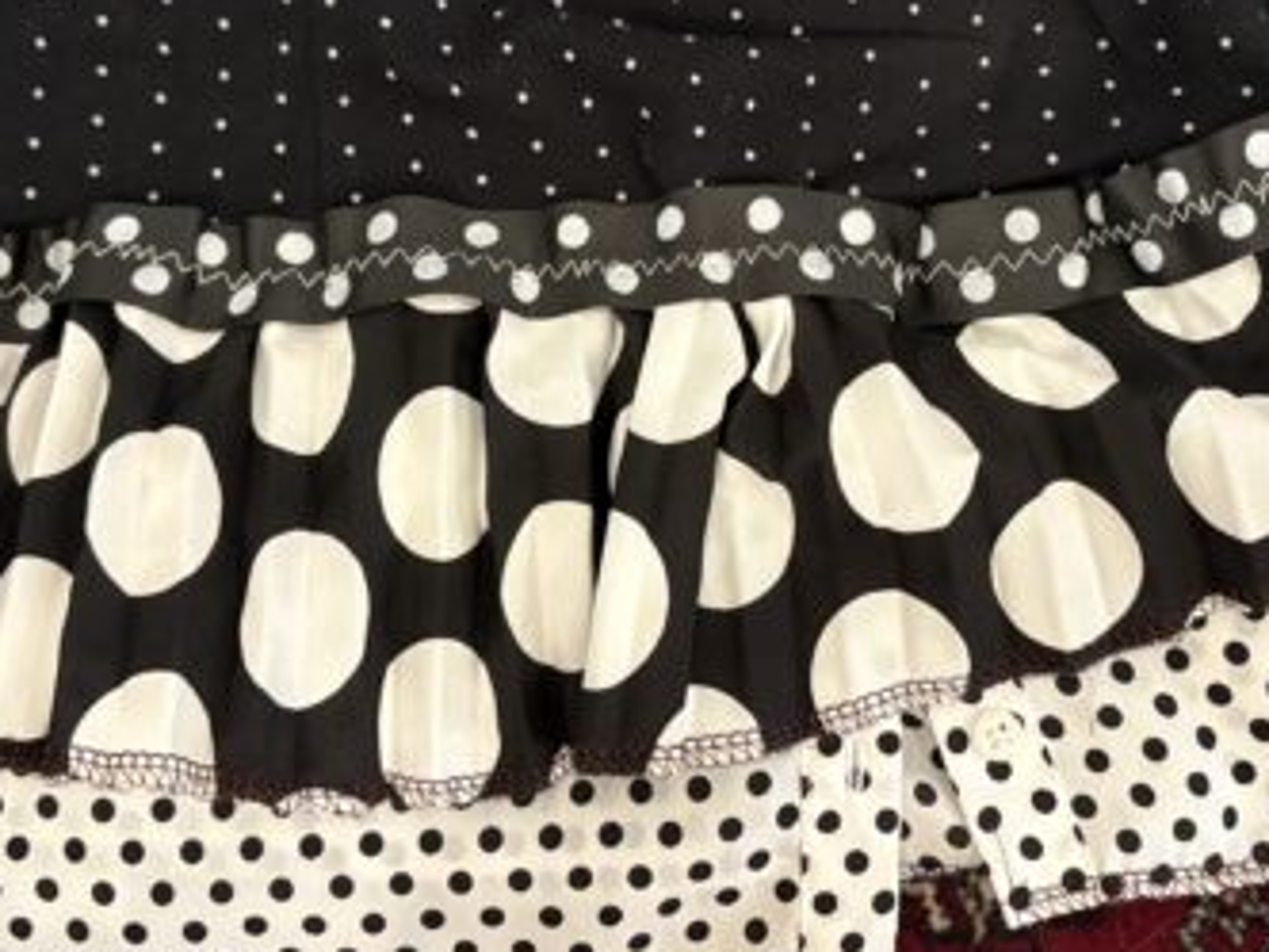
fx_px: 1723
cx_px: 677
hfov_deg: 40.4
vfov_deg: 30.7
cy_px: 325
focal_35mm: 47
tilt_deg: -86.8
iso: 400
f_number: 1.6
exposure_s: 1/40
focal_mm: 5.96
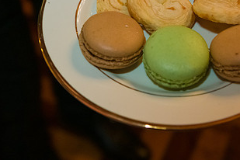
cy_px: 10
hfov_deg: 26.8
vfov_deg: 17.9
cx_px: 159
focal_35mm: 75
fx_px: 500
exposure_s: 1/80
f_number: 5
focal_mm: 40
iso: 3200
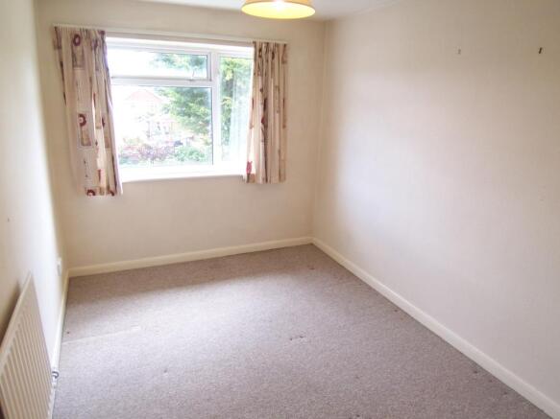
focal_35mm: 23
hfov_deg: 73.9
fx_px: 372
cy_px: 210
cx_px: 280
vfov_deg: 58.9
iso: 100
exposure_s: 1/30
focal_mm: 3.8
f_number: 2.8
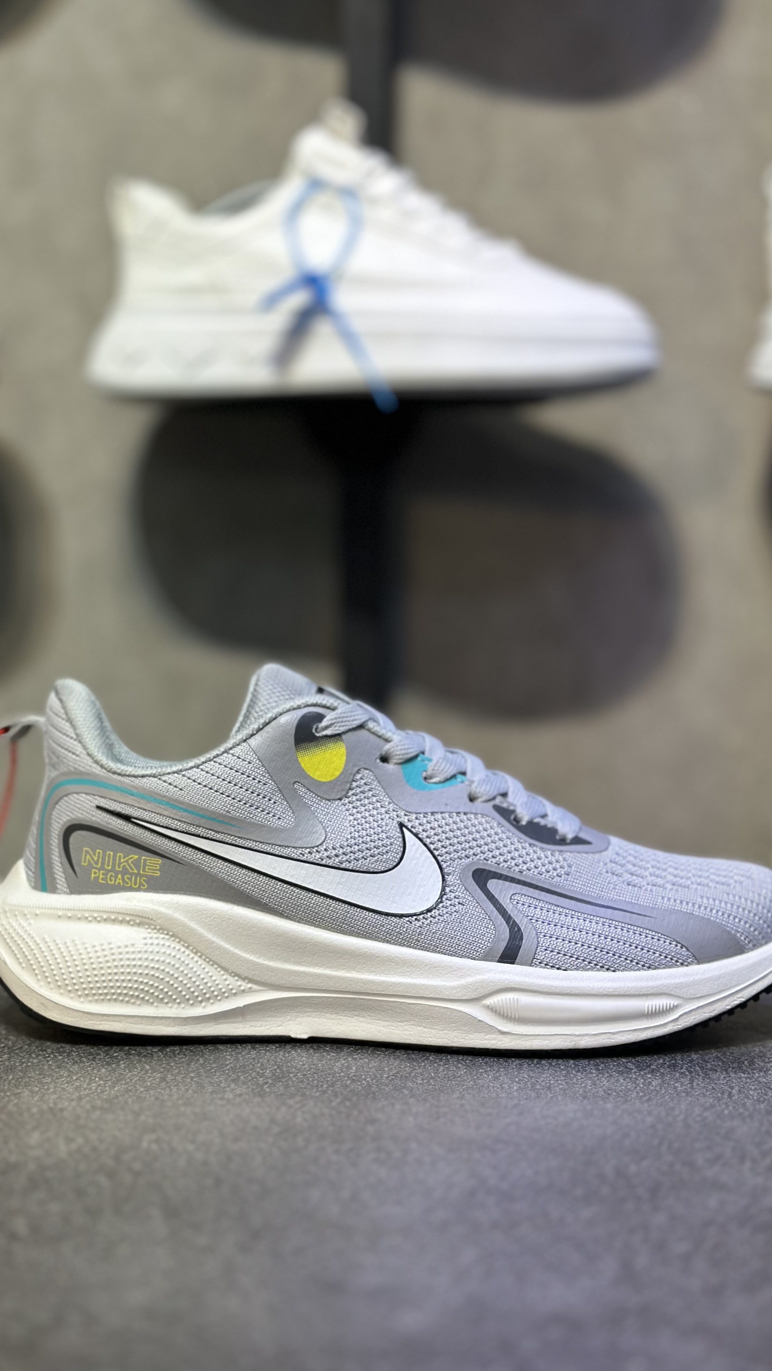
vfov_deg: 39.2
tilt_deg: -2.7
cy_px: 678
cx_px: 370
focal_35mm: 53
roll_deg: -0.4
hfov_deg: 22.6
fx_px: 1929
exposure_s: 1/366
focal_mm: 6.86
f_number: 1.78
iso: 80
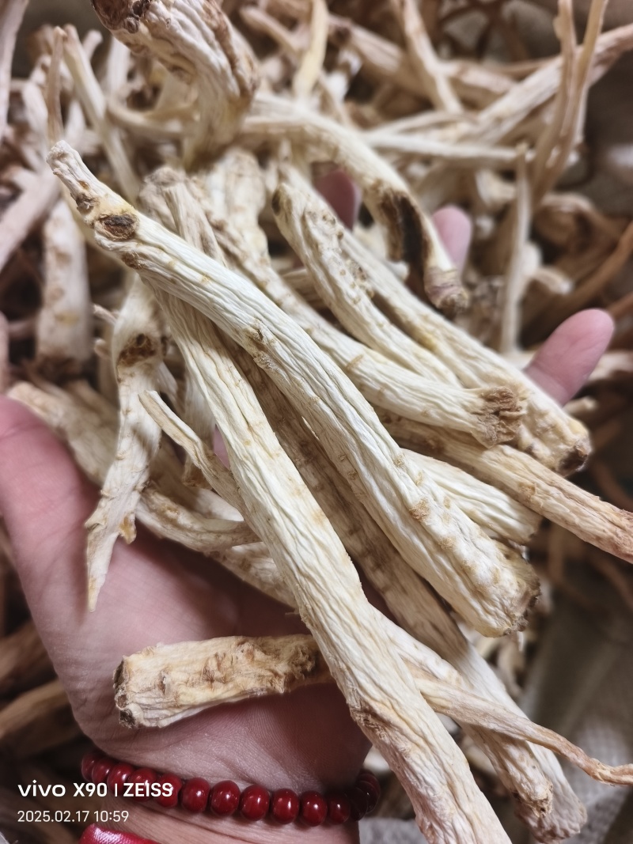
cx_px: 316
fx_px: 561
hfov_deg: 58.9
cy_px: 422
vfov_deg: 73.9
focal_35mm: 23
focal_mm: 5.5
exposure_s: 1/100
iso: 334
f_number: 1.75
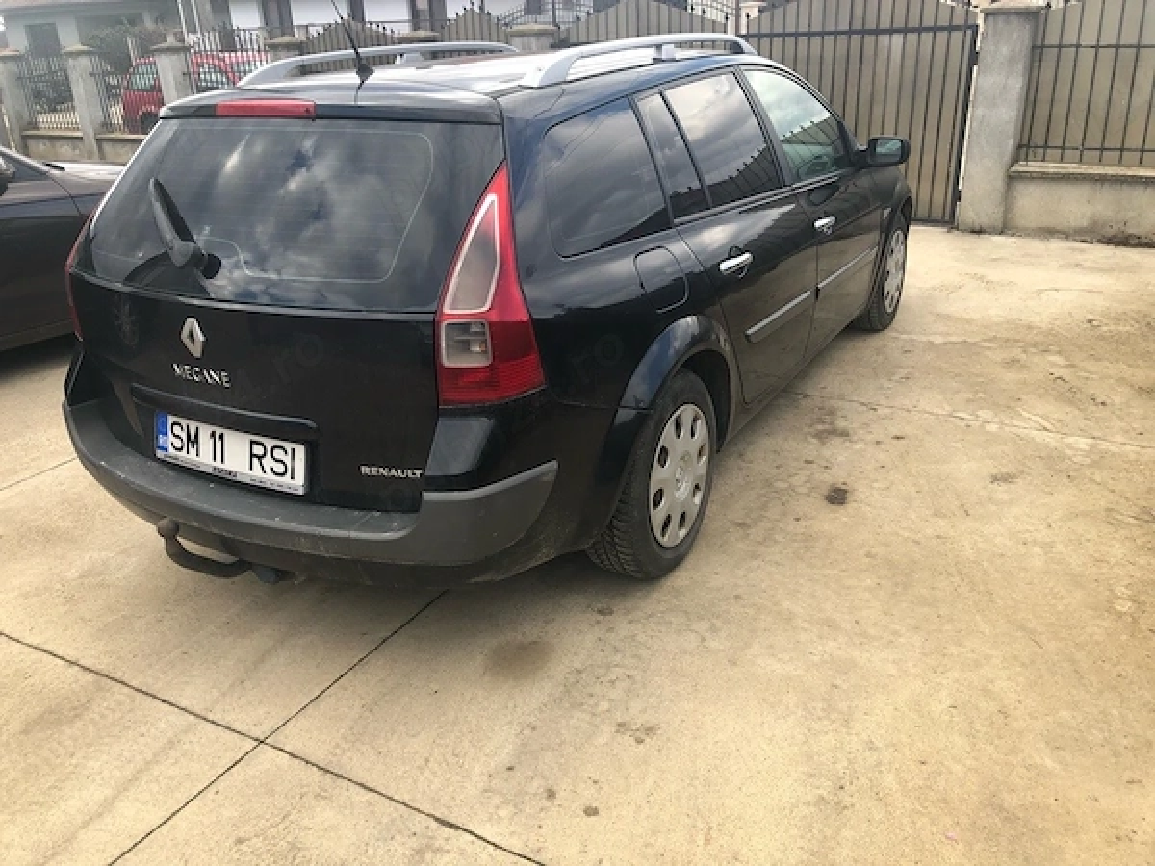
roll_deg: +1.6
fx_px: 934
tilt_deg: -22.0
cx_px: 578
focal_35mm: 28
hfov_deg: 63.4
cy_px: 433
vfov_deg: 49.7
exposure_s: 1/291
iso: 20
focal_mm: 3.99
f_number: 1.8
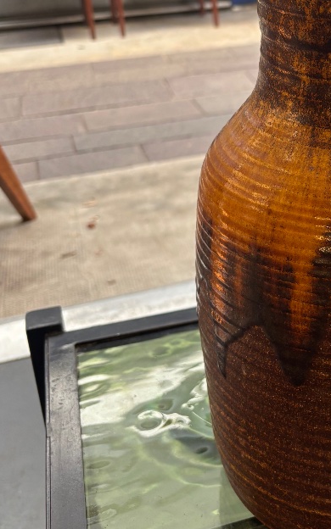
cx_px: 354
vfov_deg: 37.7
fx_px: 765
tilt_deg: -22.9
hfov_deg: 23.1
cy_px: 170
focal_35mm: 53
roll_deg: +0.3
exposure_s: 1/100
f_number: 1.6
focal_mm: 5.96
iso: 100
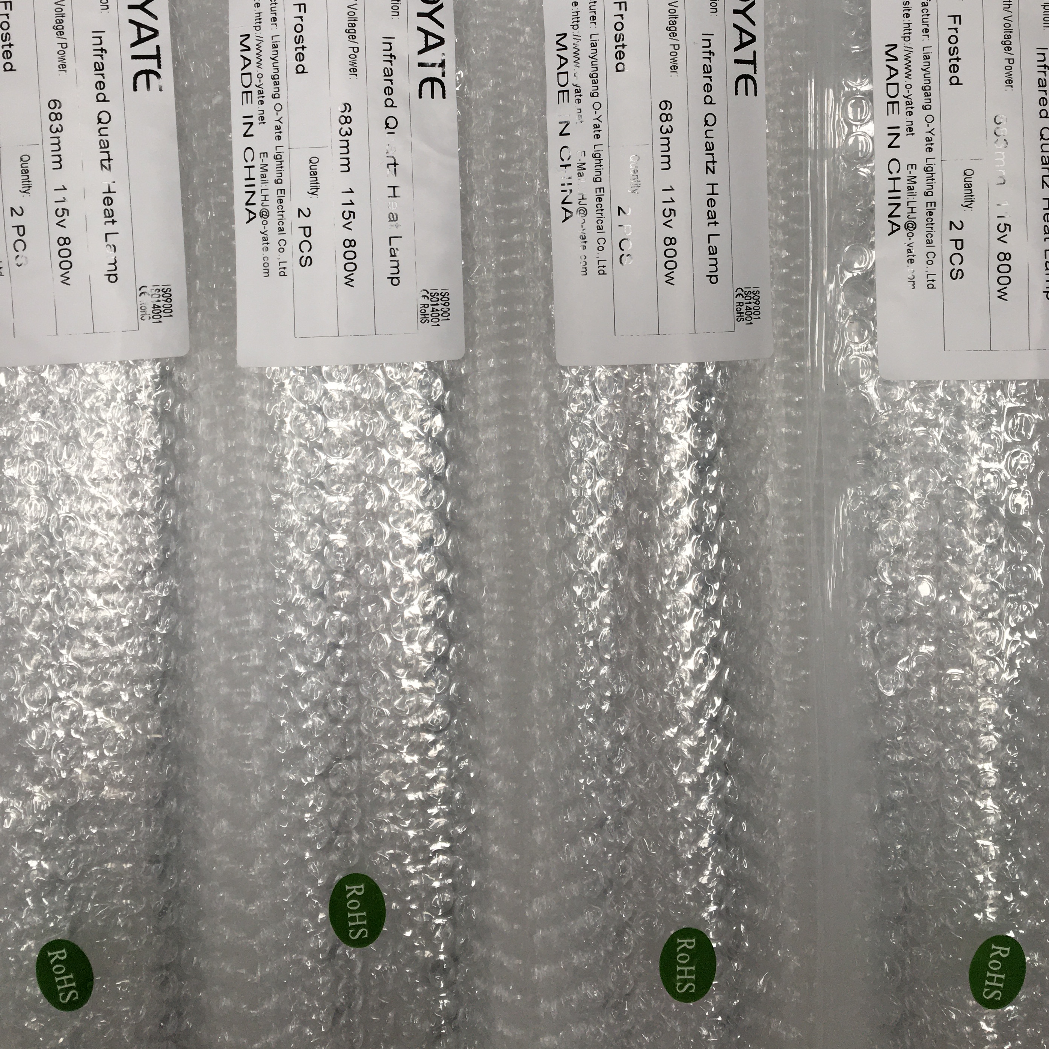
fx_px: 1269
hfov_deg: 44.9
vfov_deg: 43.9
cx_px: 526
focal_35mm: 37
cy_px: 305
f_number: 2.2
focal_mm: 4.15
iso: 40
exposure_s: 1/100
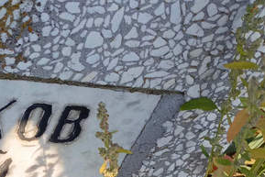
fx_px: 530
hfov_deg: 25.7
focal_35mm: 72
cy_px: 216
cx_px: -38
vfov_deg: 17.9
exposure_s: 1/809
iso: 117
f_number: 1.69
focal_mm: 4.76
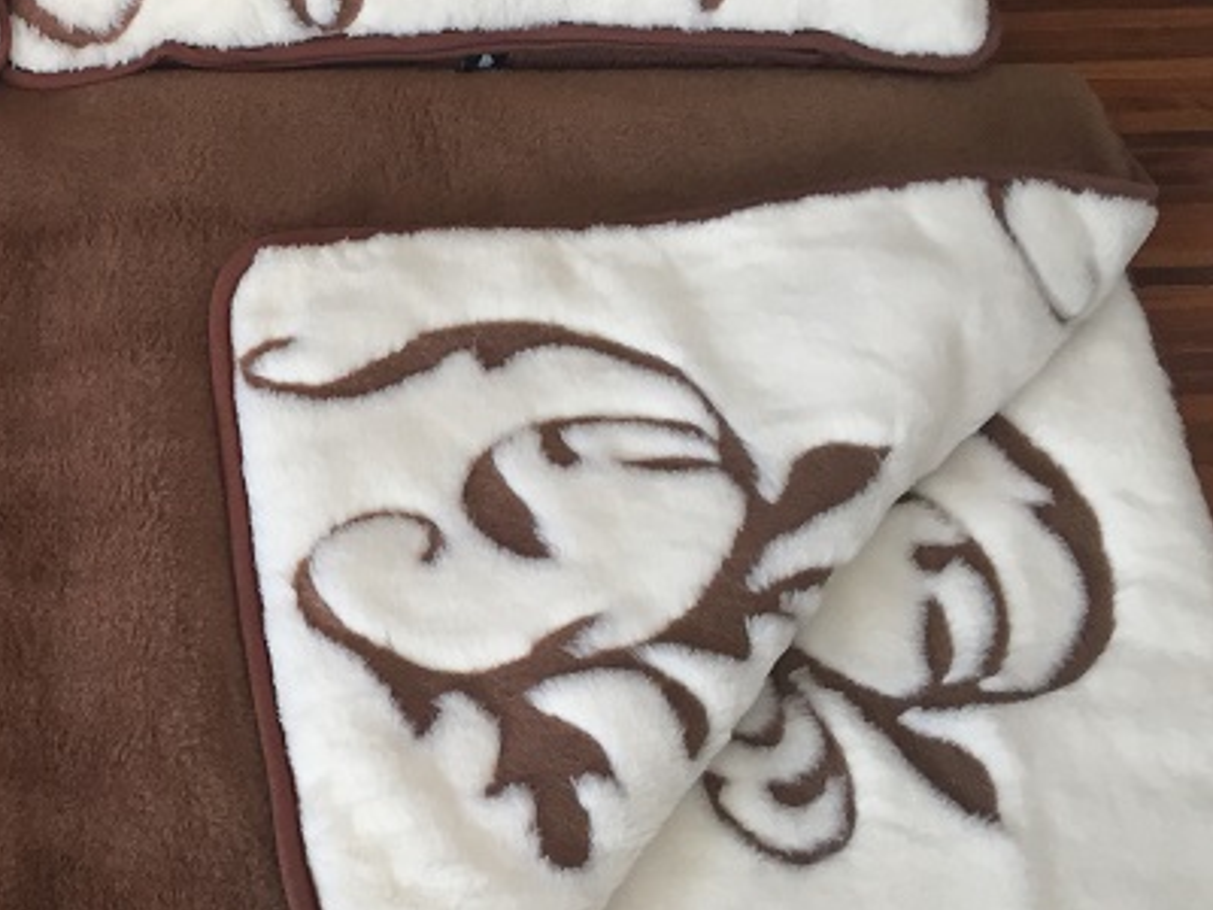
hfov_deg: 30.9
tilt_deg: -53.7
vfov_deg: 25.2
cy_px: 449
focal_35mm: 58
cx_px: 6
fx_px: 2032
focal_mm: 4.15
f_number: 2.2
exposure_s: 1/33
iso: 40
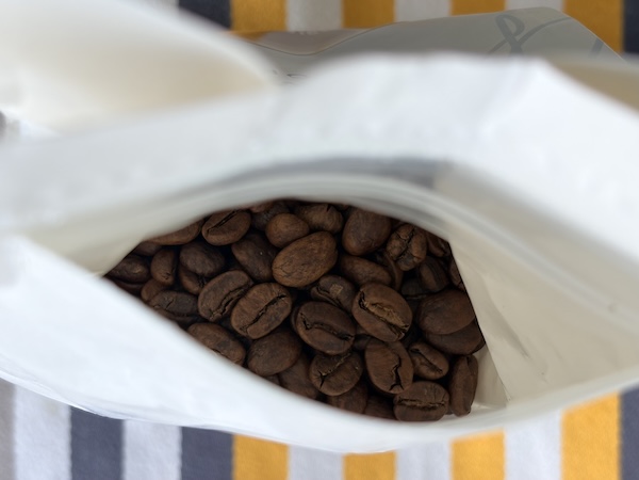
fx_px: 960
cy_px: 240
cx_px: 320
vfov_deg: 28.0
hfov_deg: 36.8
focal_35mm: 52
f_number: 1.6
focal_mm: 5.96
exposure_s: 1/181
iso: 64
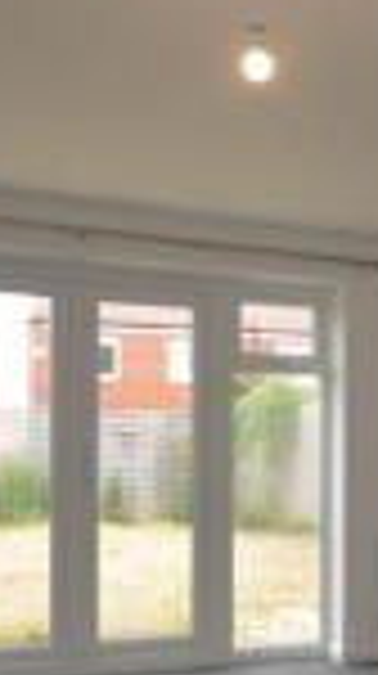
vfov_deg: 41.0
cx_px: 436
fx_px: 894
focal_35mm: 50
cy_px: 434
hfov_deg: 22.3
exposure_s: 1/60
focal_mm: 10
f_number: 4
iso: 200
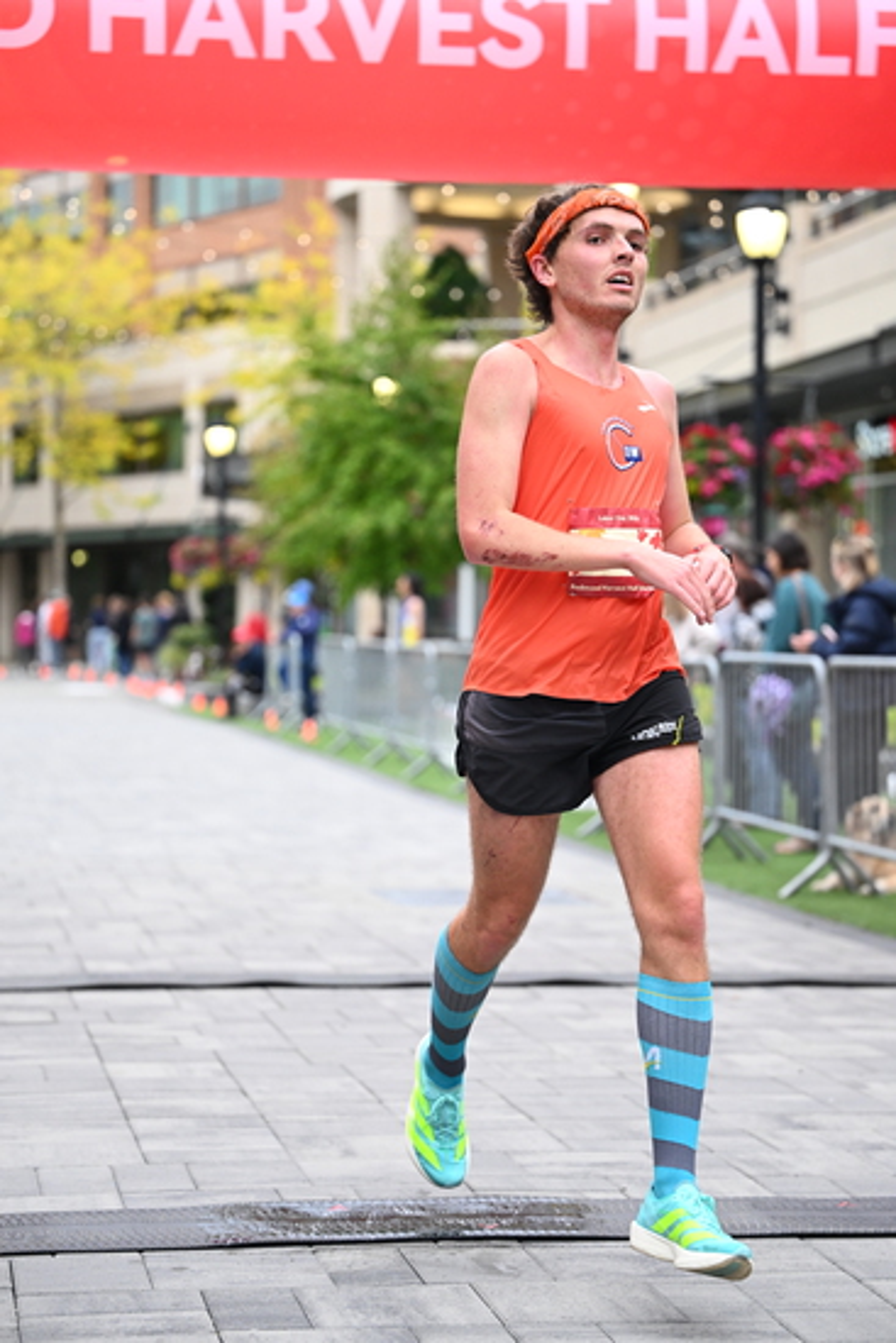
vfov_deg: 24.8
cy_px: 672
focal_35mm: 82
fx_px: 3059
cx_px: 448
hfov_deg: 16.7
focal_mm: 82
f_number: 2.8
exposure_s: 1/1250
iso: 1600
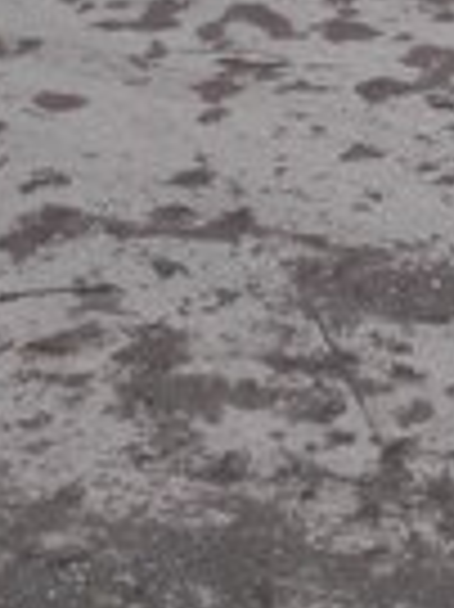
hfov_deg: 14.2
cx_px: 629
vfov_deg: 17.5
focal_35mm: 99
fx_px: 1734
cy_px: -347
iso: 40
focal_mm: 3.6
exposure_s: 1/50
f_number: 1.9
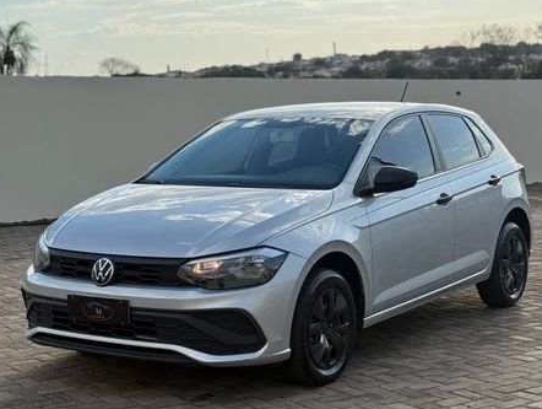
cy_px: 211
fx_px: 800
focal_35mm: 51
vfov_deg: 28.6
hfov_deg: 37.4
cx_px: 277
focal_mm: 6.76
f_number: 1.78
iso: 80
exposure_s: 1/3226
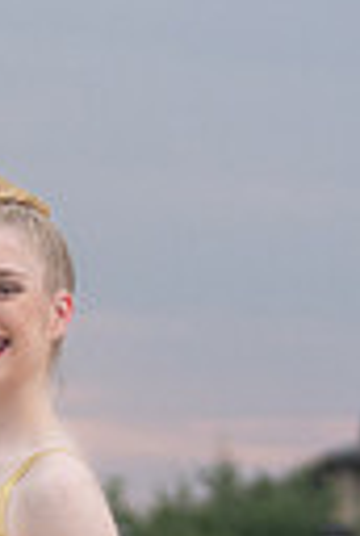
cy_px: 863
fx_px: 7310
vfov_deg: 4.2
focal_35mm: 490
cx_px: -101
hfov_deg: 2.8
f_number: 2.8
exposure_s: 1/1000
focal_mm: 70
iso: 1000
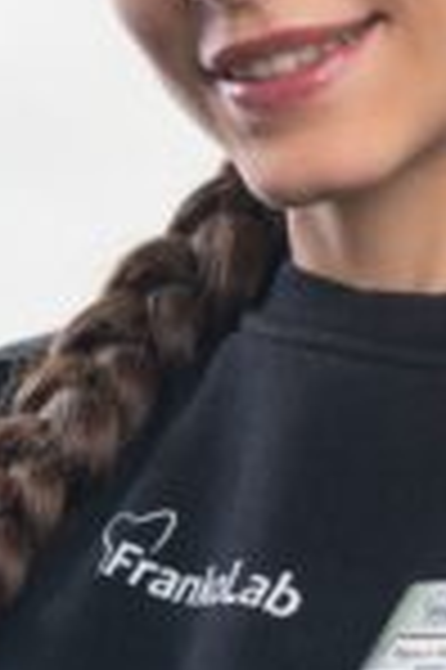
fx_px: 4805
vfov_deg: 8.0
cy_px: 567
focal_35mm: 258
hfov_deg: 5.3
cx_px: 270
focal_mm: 64
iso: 640
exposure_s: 1/125
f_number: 5.6
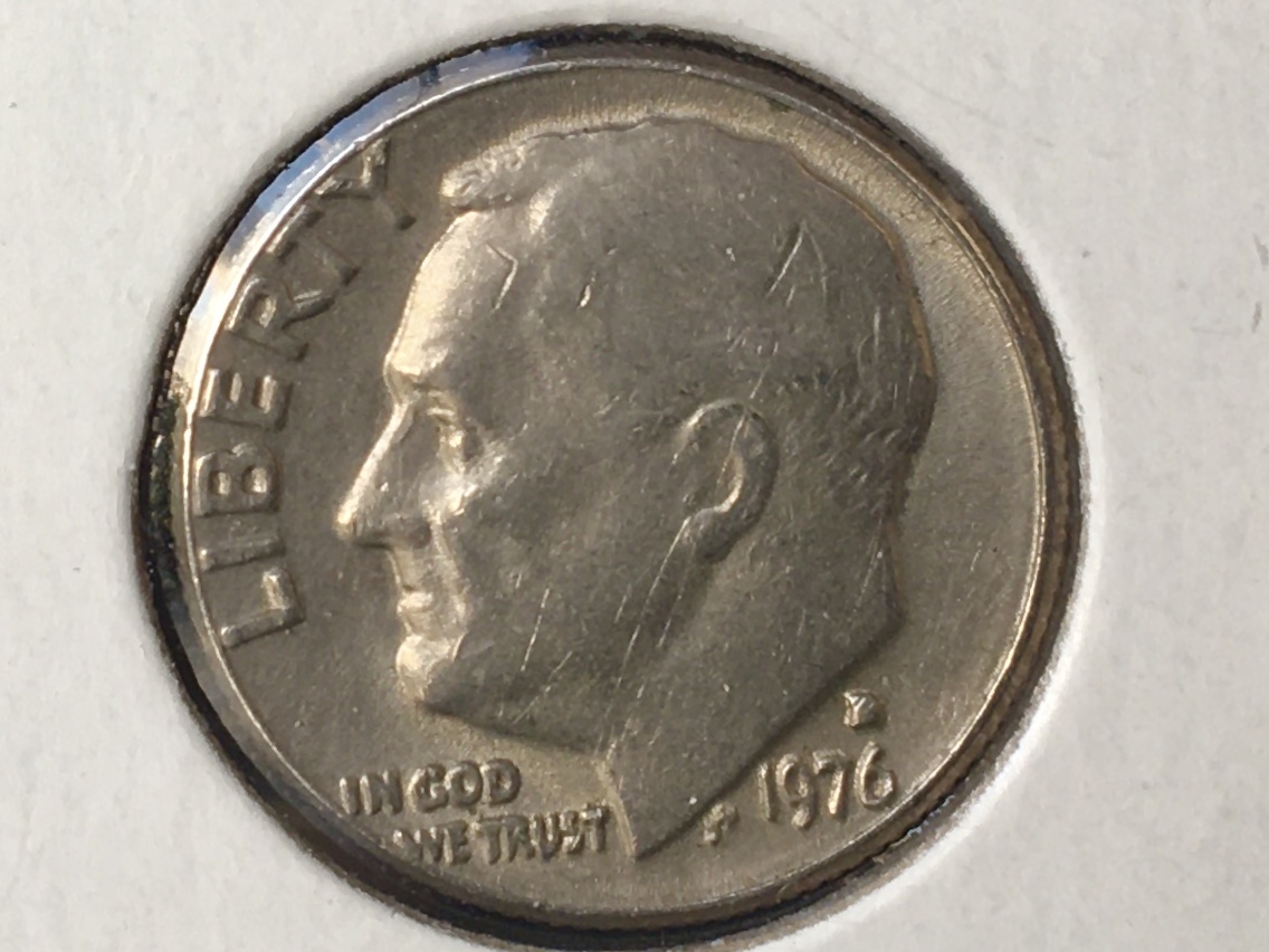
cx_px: 634
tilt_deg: -19.4
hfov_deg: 61.7
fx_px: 1063
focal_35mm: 29
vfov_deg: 48.2
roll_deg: +0.7
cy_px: 476
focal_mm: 4.15
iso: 25
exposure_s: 1/120
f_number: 2.2
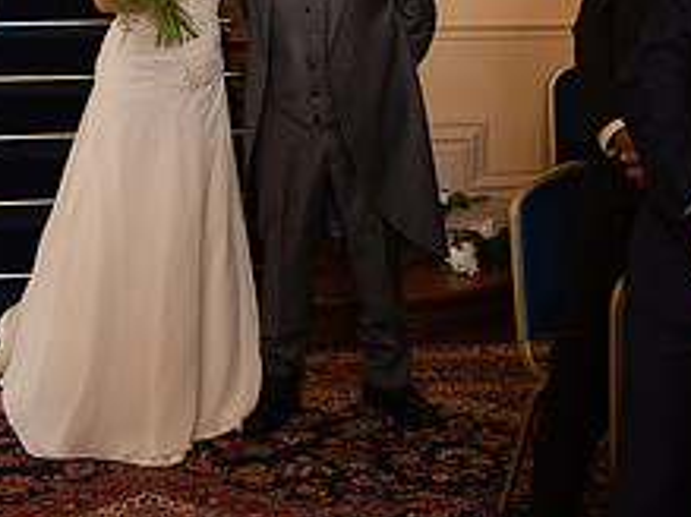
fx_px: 1556
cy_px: 12
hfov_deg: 25.0
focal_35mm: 78
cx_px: 263
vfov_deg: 18.4
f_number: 2.8
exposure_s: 1/100
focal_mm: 24
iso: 160
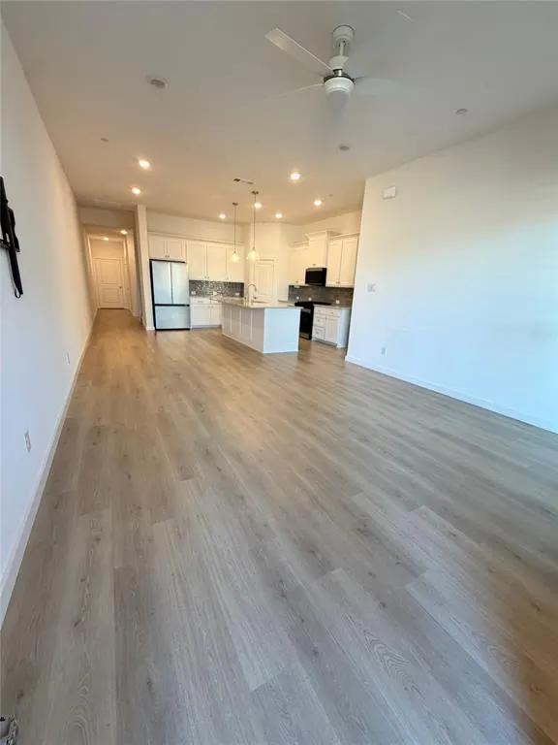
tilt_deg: -15.5
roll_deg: -2.7
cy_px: 372
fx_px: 301
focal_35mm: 14
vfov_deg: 102.1
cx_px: 279
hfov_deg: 85.7
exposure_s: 1/120
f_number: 2.2
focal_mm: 2.22
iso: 320
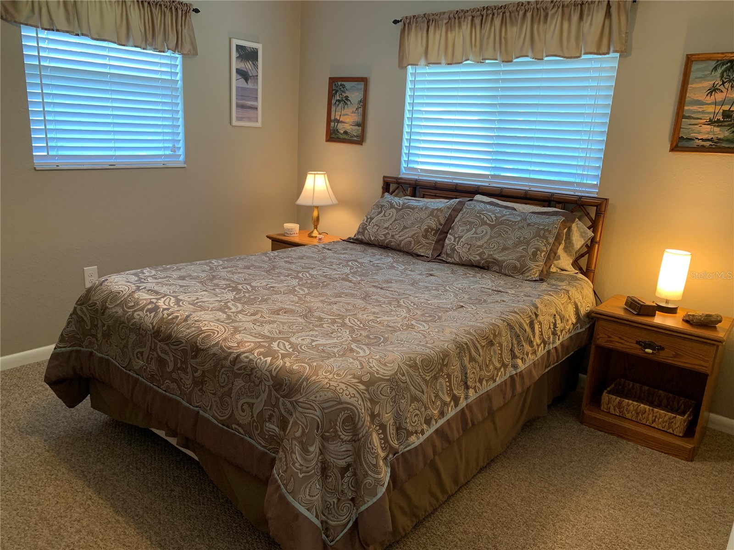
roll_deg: -4.0
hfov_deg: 67.3
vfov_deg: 53.1
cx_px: 367
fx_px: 551
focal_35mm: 26
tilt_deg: -12.9
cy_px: 275
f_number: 1.8
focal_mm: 4.25
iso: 125
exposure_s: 1/60
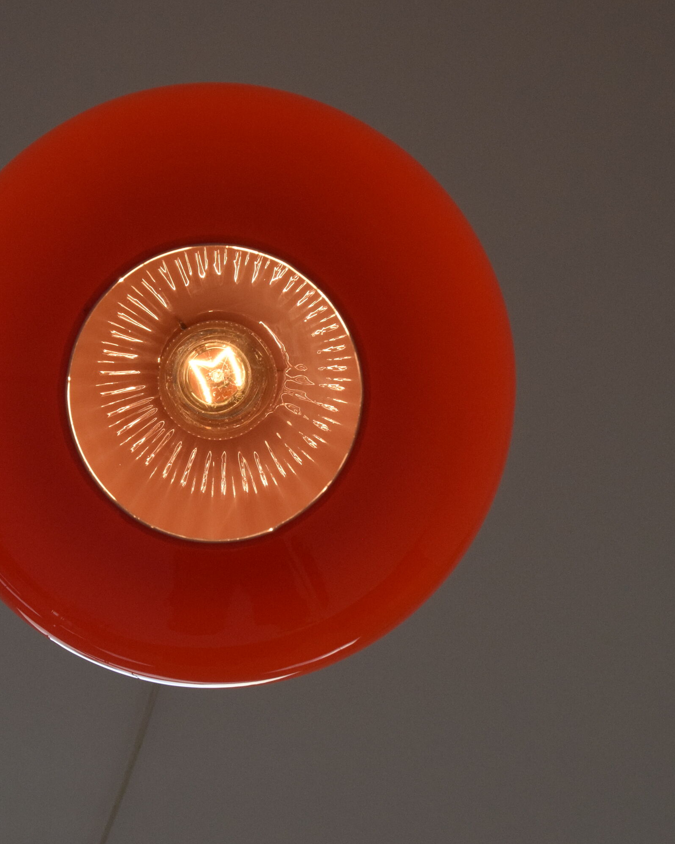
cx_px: 240
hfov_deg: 13.2
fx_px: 2915
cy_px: 421
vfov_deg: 16.5
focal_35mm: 117
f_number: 10
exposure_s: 1/400
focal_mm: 55
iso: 1600
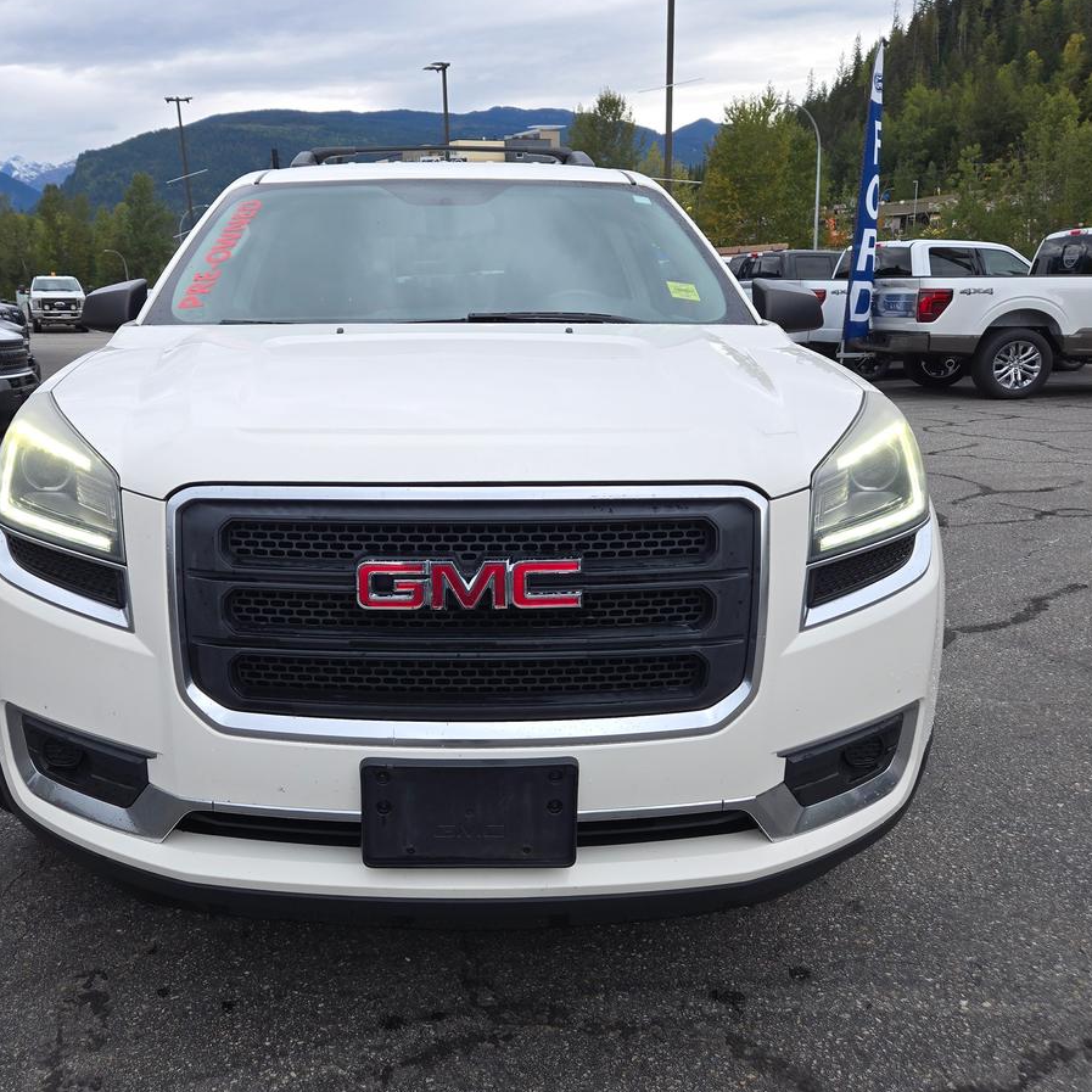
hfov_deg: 55.3
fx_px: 1035
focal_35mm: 29
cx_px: 446
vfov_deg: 55.6
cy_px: 531
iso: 25
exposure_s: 1/279
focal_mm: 5.4
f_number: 1.8
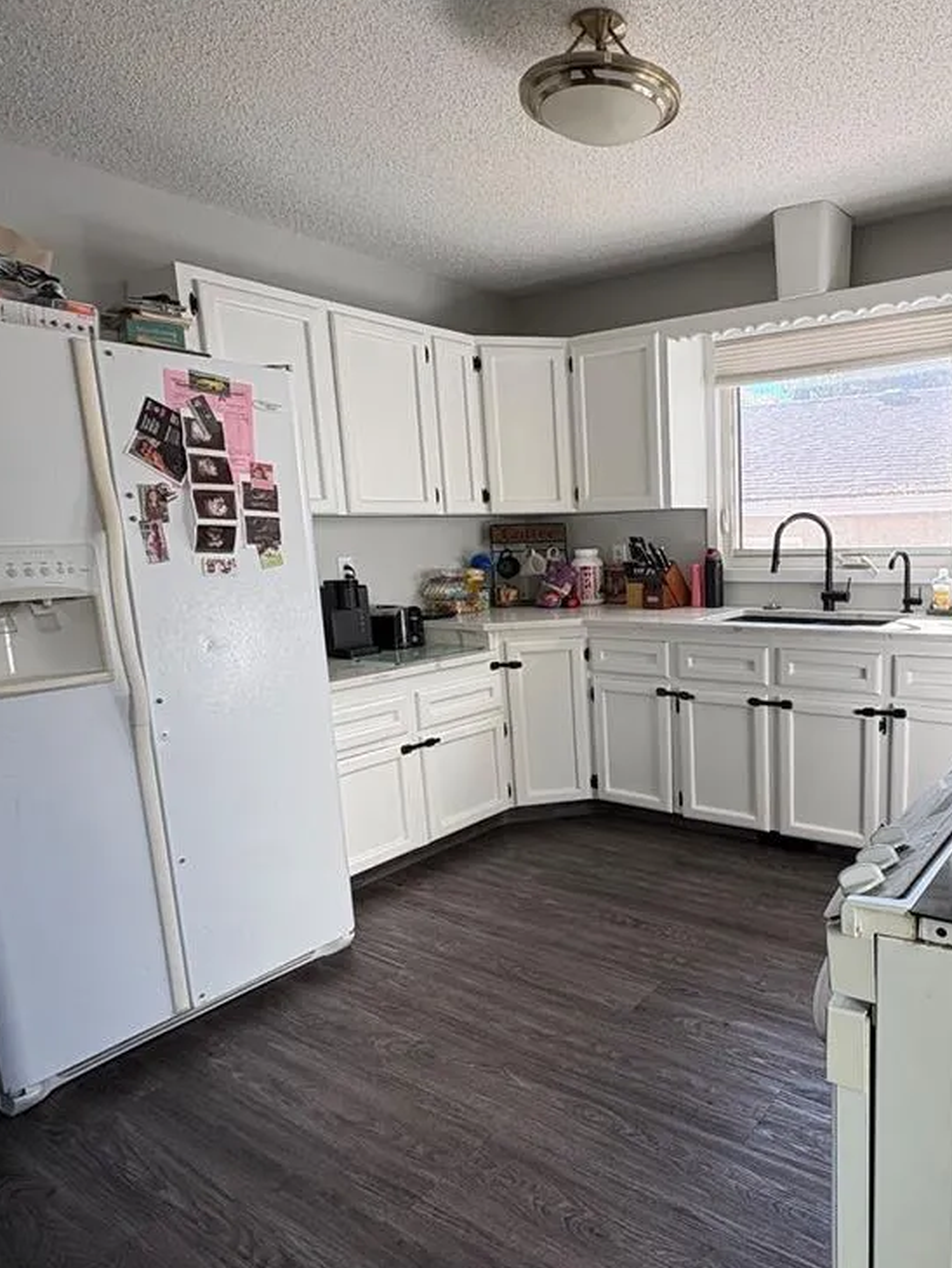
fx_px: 843
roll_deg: +1.1
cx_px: 688
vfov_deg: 73.8
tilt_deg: -10.7
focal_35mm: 23
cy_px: 690
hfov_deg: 56.6
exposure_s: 1/99
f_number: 2.2
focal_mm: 2.22
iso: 64
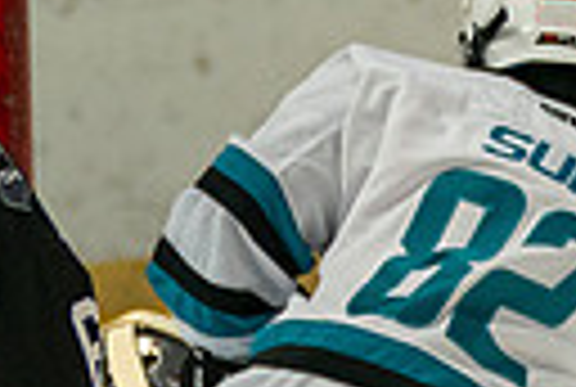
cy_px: 755
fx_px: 18876
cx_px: 772
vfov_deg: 1.2
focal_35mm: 1177
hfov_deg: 1.7
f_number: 3.2
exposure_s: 1/10000
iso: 1600
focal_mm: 157
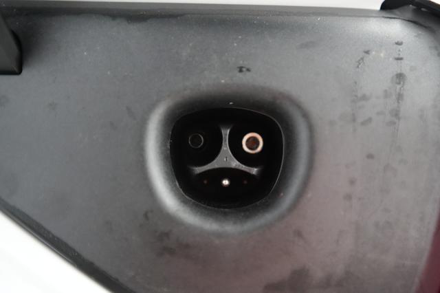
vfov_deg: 46.4
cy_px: 146
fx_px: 342
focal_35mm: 28
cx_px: 220
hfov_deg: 65.5
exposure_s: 1/160
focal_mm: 28
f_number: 2.8
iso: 8000
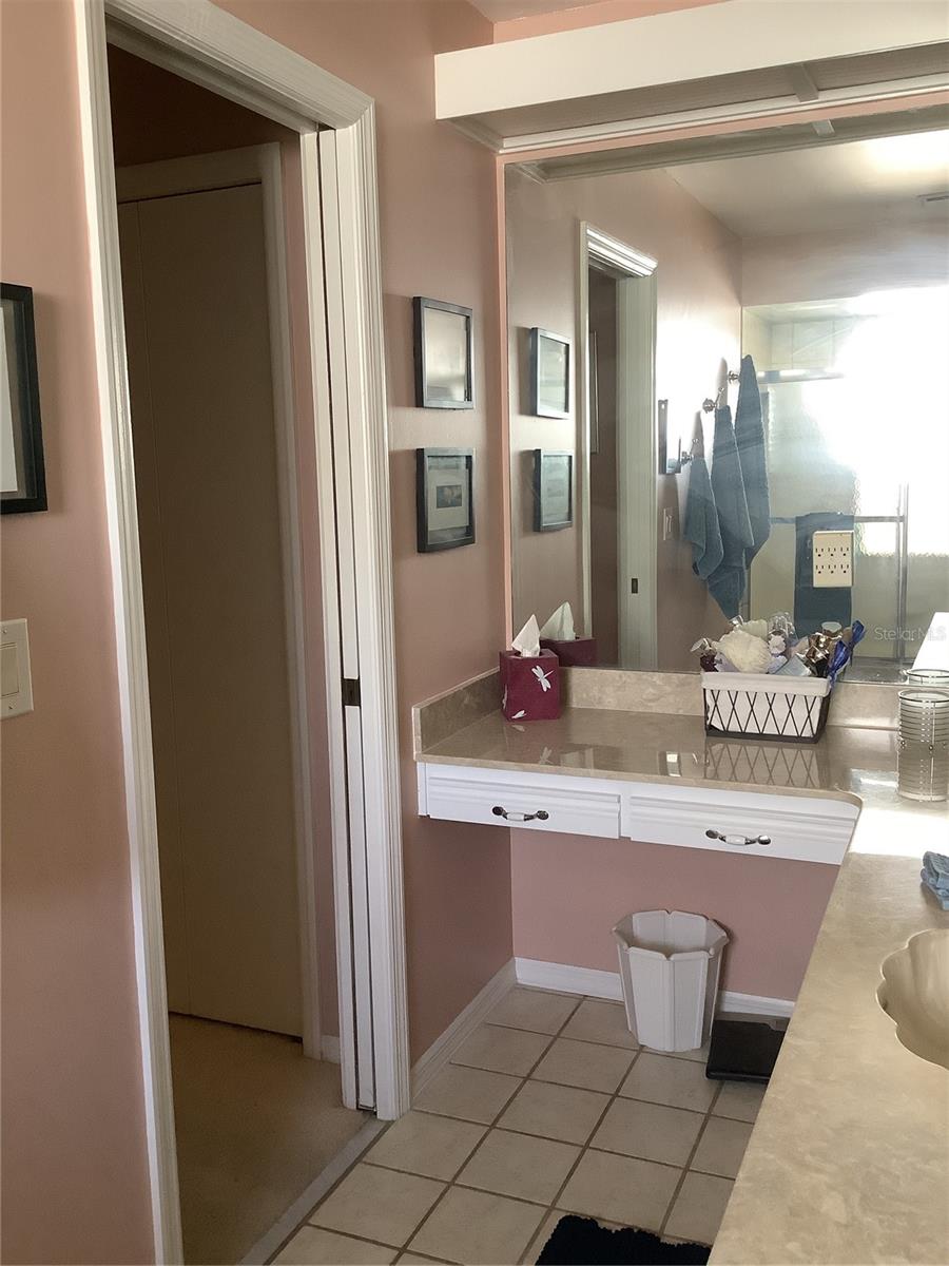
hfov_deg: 45.4
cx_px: 474
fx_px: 1133
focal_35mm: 31
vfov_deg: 58.4
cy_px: 633
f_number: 2.4
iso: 250
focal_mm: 3.3
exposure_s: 1/60
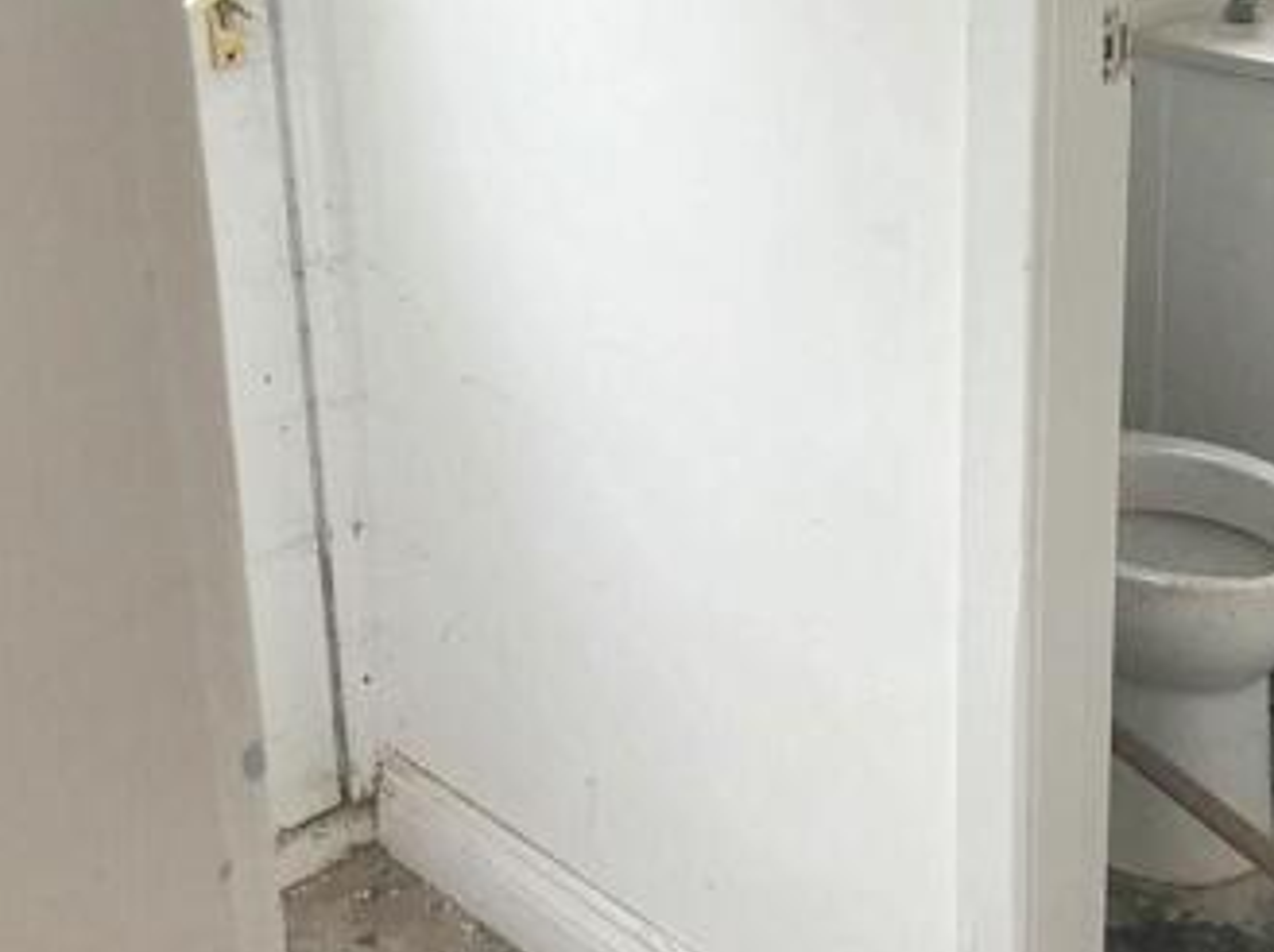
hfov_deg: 34.3
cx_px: 939
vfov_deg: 25.9
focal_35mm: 55
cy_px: 157
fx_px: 2022
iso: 32
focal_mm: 3.3
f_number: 2.4
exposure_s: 1/50
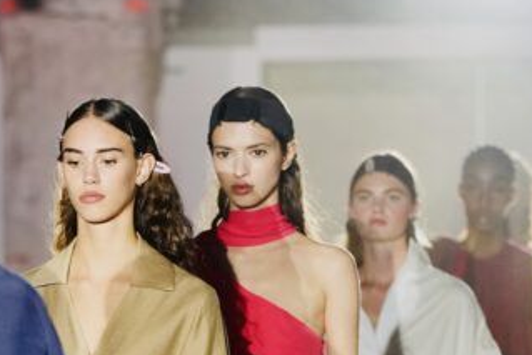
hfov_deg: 4.8
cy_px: 529
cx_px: 202
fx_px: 6401
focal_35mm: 433
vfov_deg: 3.2
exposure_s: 1/500
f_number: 3.5
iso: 800
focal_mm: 135
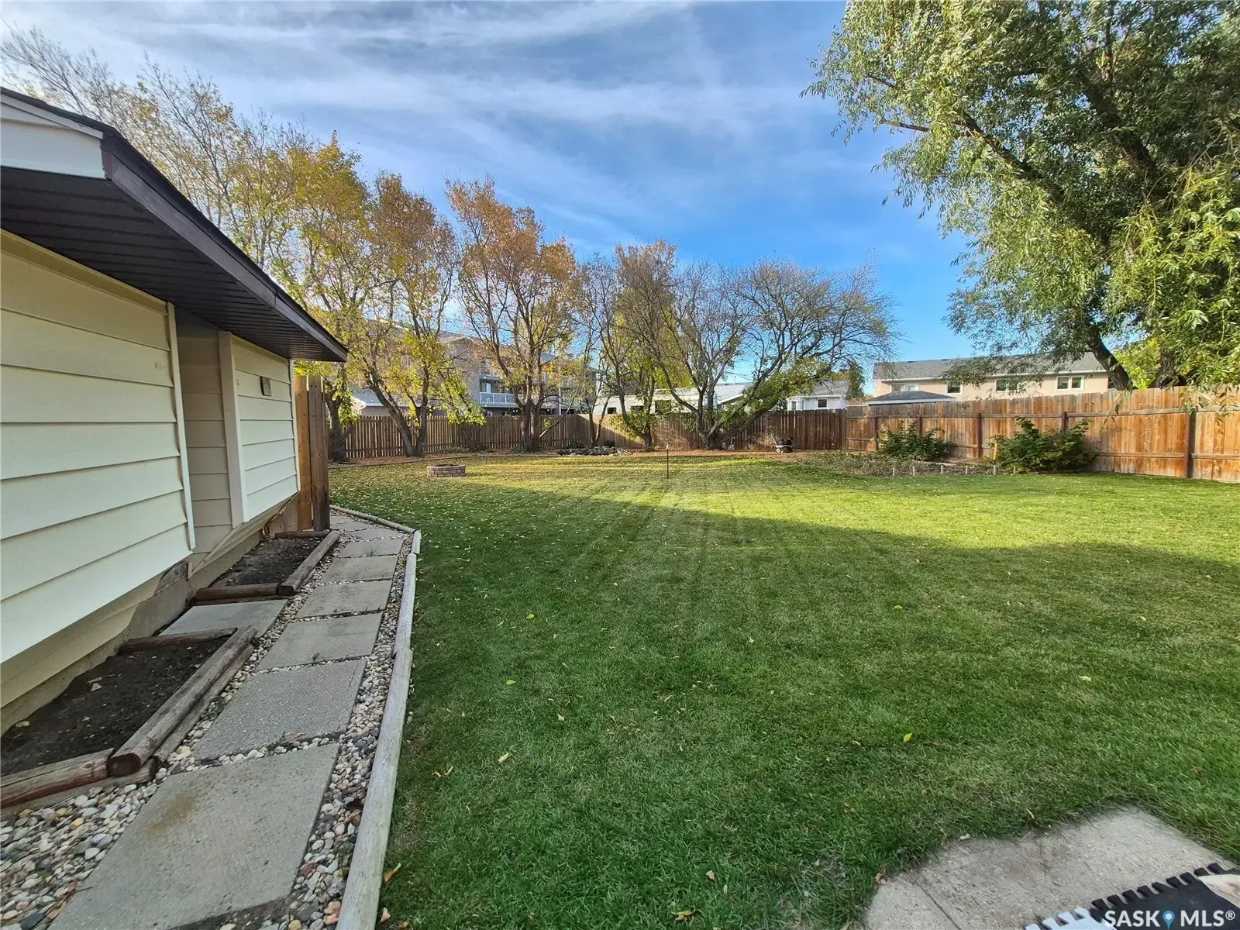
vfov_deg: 89.9
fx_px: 466
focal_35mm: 13
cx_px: 620
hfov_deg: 106.2
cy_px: 465
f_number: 2.2
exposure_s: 1/364
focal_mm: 1.74
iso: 50
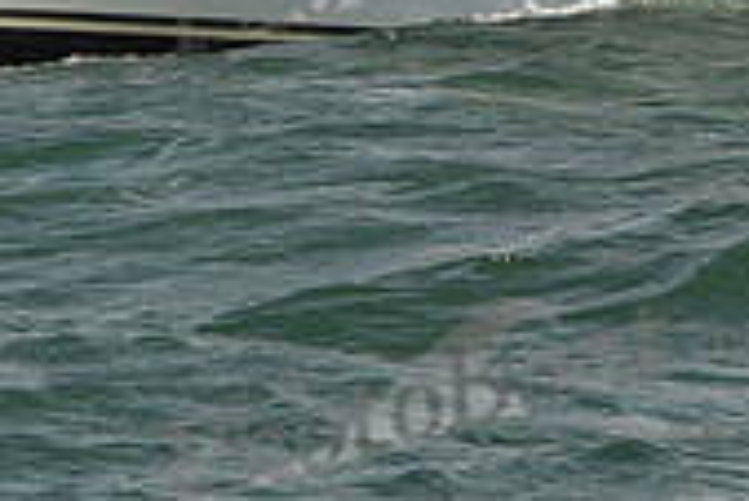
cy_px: -228
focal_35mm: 384
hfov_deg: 5.3
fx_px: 7996
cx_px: -62
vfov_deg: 3.6
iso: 320
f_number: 13
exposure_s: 1/800
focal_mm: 112
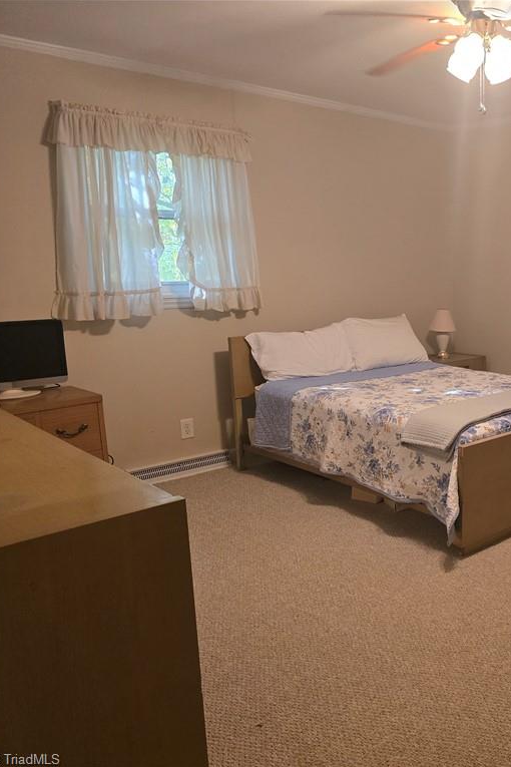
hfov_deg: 37.2
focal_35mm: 32
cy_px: 384
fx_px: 681
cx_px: 501
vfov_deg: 58.7
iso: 640
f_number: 1.7
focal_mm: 6.3
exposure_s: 1/120
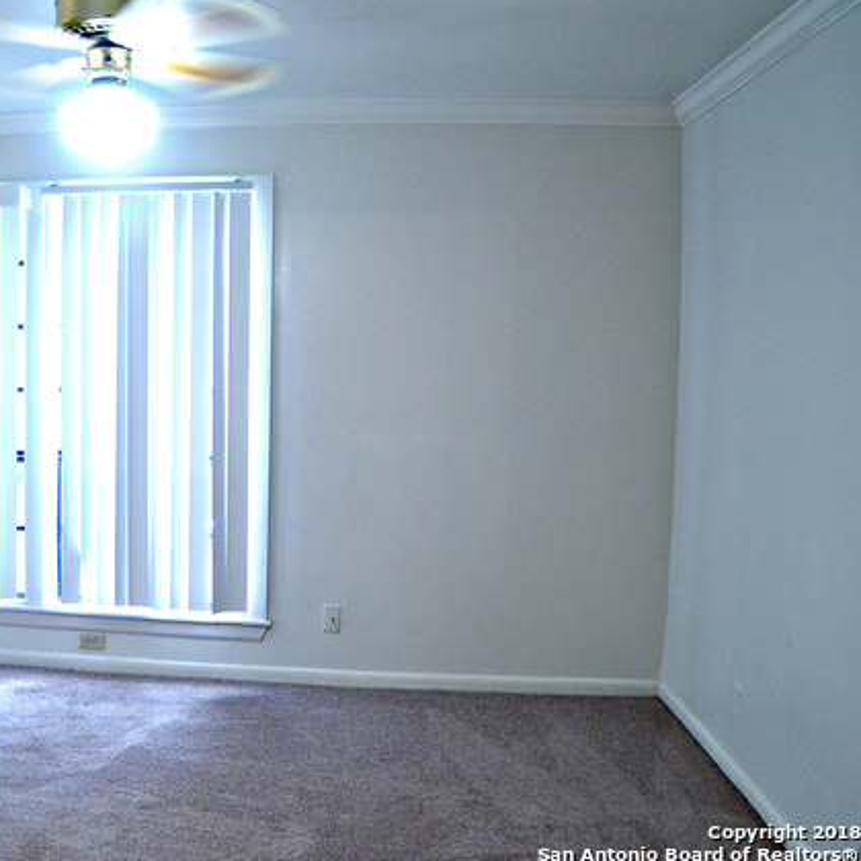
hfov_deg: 36.9
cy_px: 429
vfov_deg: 37.8
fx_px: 1256
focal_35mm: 45
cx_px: 209
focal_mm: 23
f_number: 3.8
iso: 2200
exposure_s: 1/60
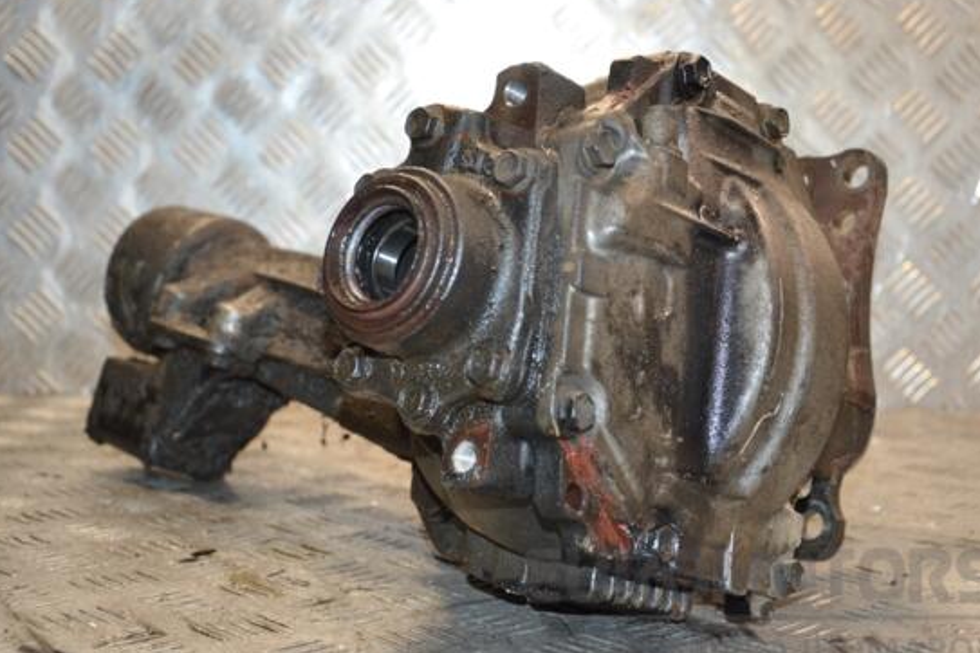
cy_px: 336
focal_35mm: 63
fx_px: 1715
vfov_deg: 21.6
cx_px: 491
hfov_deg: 31.9
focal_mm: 38
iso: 800
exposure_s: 1/125
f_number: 5
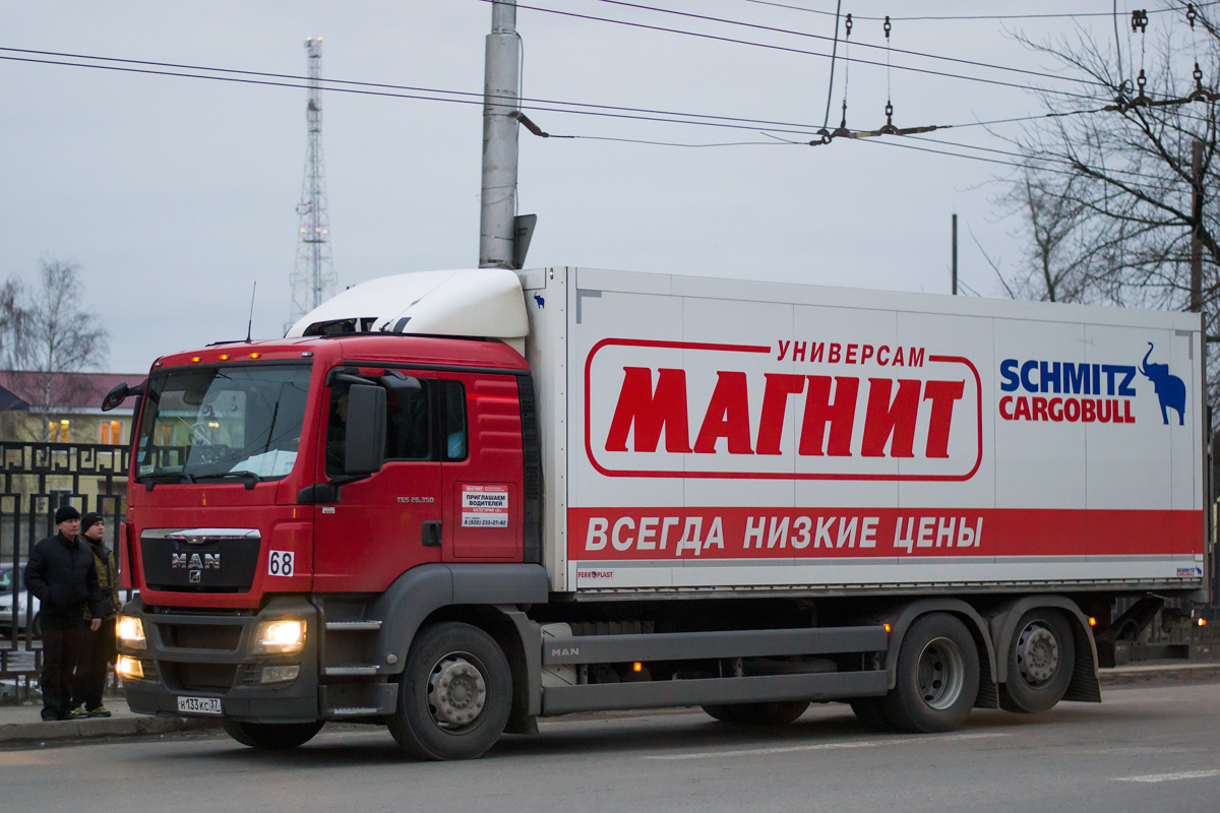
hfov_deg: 27.0
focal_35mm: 75
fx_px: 2541
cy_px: 406
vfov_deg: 18.2
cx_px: 610
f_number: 1.8
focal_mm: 50
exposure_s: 1/400
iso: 800
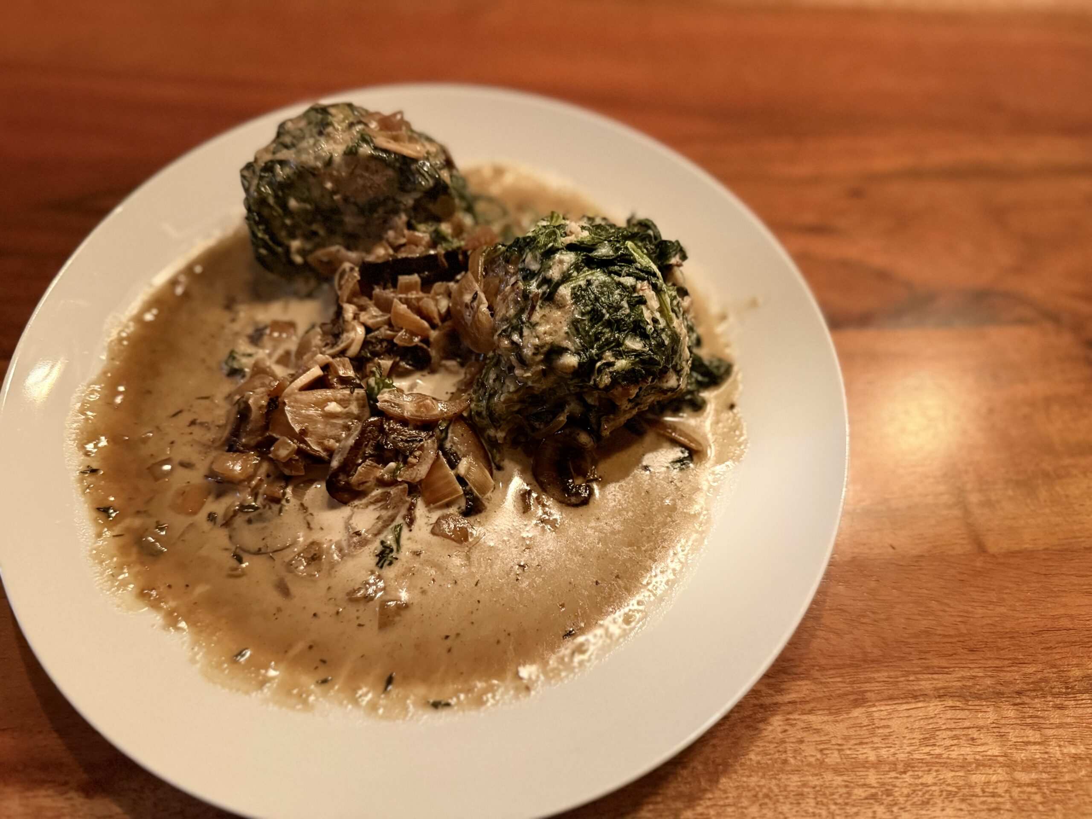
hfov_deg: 71.6
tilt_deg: -60.3
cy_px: 410
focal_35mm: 24
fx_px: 757
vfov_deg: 56.8
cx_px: 546
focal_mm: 6.76
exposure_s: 1/40
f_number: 1.78
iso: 800
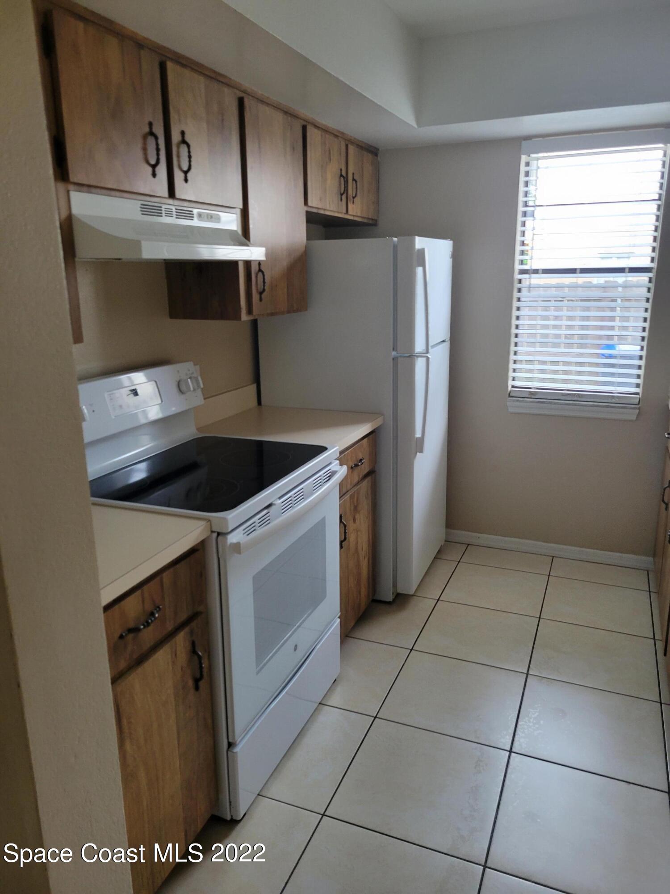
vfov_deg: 67.3
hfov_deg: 53.1
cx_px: 335
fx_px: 671
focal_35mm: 26
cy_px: 447
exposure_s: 1/60
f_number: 1.8
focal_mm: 5.4
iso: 200
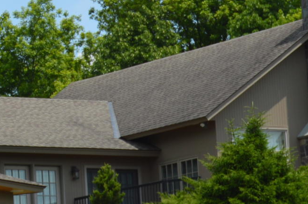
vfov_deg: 4.3
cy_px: -92
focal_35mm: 317
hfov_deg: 6.4
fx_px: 2709
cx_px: -125
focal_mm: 46
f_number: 8
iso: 100
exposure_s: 1/320
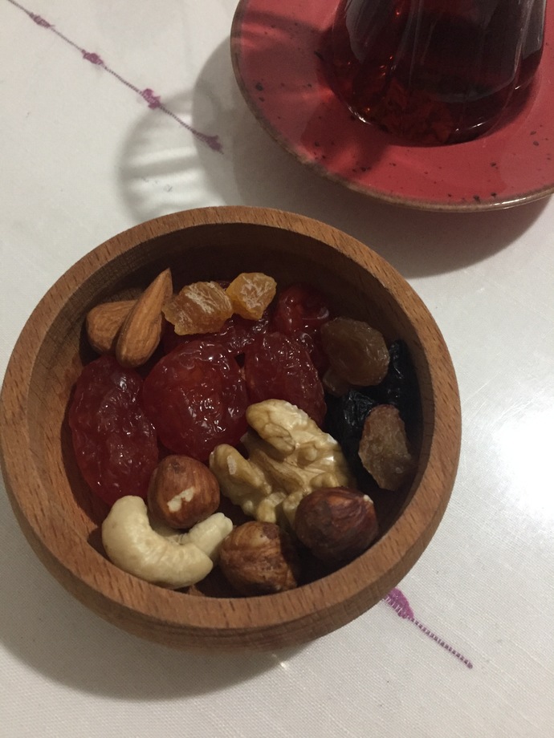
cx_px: 277
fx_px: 619
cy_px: 369
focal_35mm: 29
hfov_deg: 48.2
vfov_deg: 61.7
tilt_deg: -64.9
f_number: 2.2
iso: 250
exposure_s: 1/17
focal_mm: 4.15
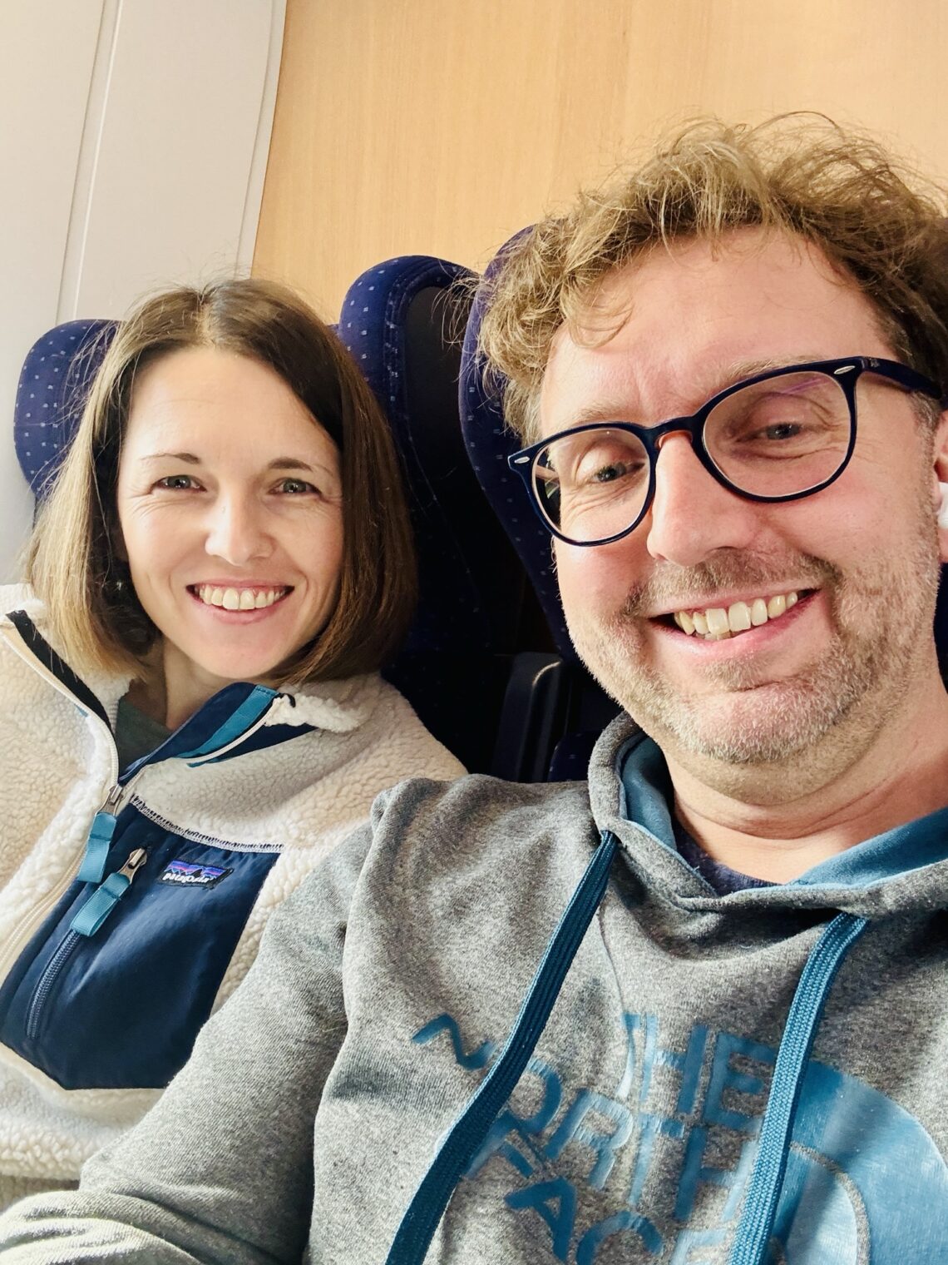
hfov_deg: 46.8
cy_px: 632
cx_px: 474
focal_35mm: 30
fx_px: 1095
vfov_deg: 60.0
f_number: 1.9
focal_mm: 2.69
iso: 200
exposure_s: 1/56
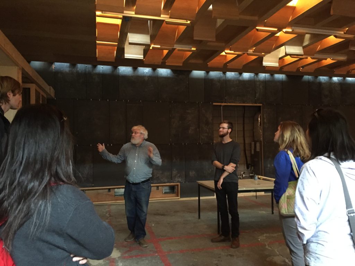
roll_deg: -0.1
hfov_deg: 61.7
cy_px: 133
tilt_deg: +2.1
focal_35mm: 29
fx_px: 297
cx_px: 178
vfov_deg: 48.2
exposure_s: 1/15
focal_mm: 4.15
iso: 400
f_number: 2.2
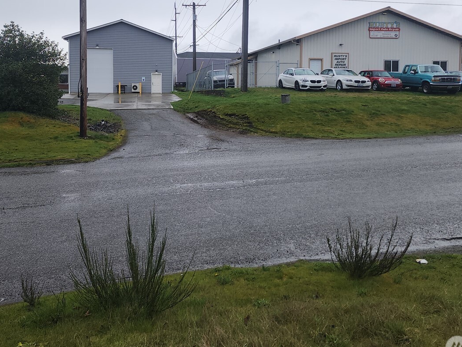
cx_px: 208
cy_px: 102
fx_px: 467
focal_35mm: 35
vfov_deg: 40.0
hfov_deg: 52.5
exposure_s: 1/633
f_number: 1.8
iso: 12
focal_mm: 6.4
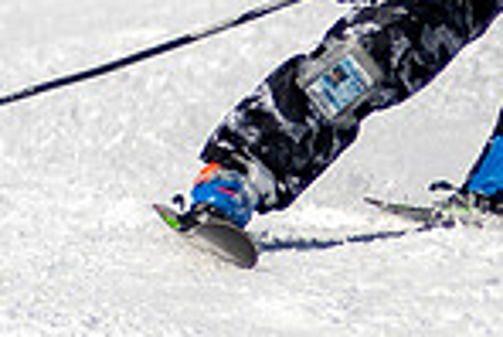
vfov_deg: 0.5
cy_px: -141
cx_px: 103
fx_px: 40502
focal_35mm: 2896
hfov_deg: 0.7
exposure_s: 1/6400
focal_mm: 300
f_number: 2.8
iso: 100
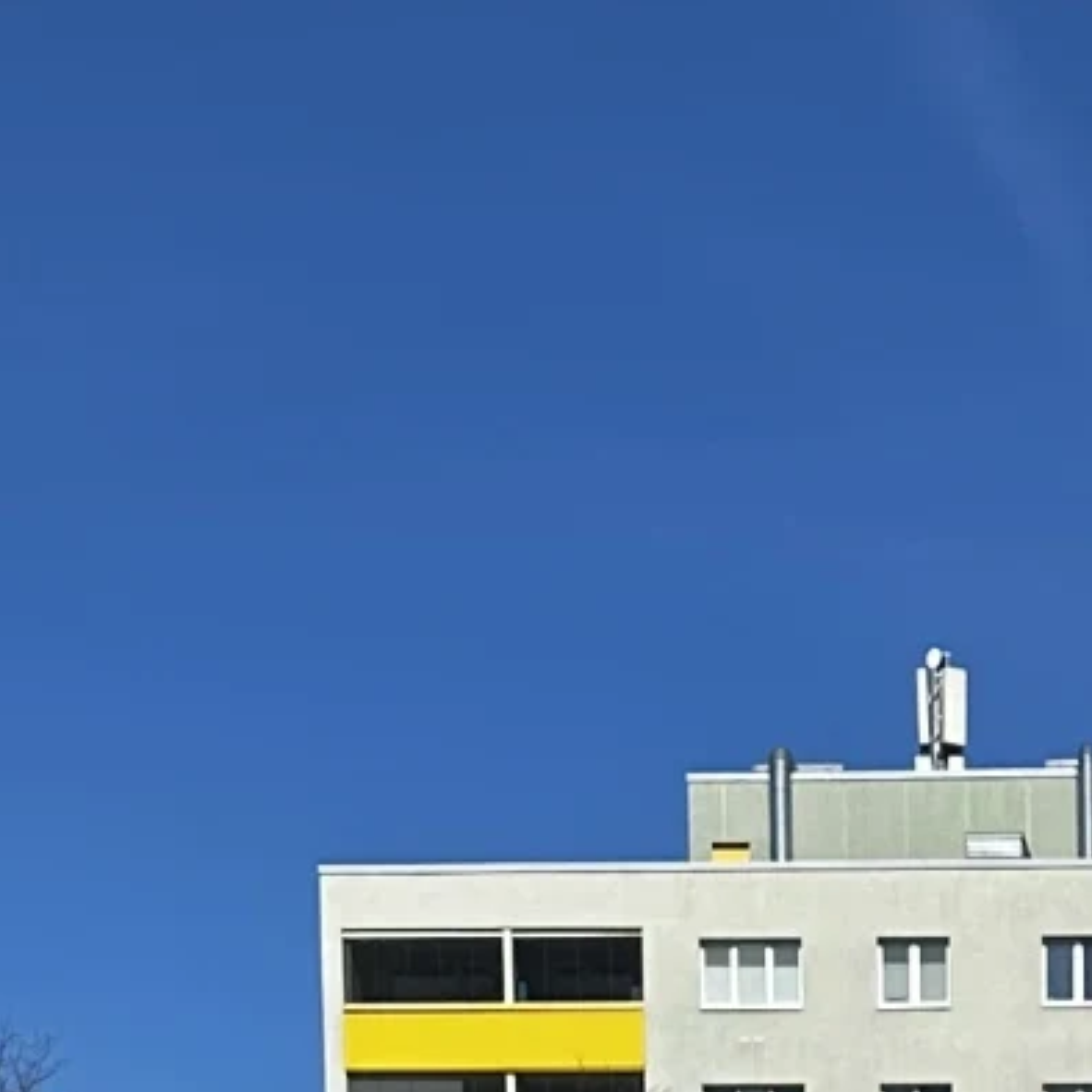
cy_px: 2899
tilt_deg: -7.6
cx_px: 1195
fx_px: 4925
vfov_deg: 10.3
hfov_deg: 12.4
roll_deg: -0.2
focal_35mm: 138
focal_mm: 6.86
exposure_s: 1/5848
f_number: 1.78
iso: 80
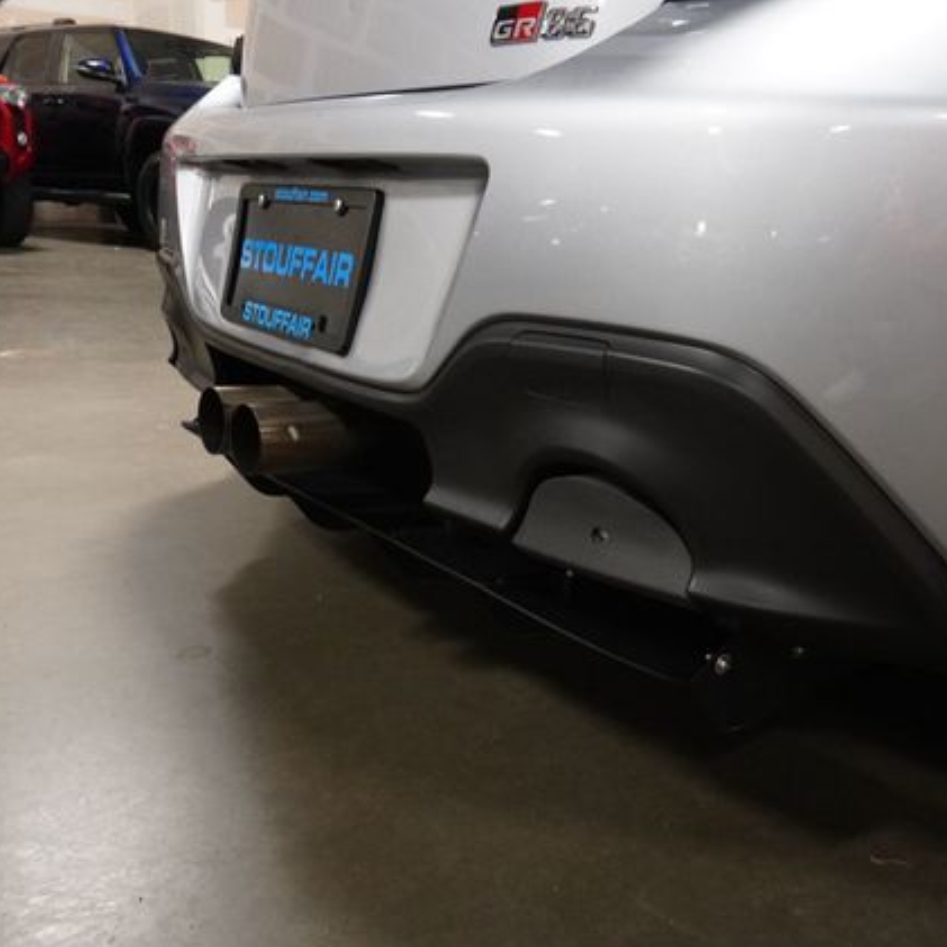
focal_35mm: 31
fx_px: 959
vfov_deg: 52.5
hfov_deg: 52.5
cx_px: 493
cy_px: 477
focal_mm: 16
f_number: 9
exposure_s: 1/25
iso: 3200
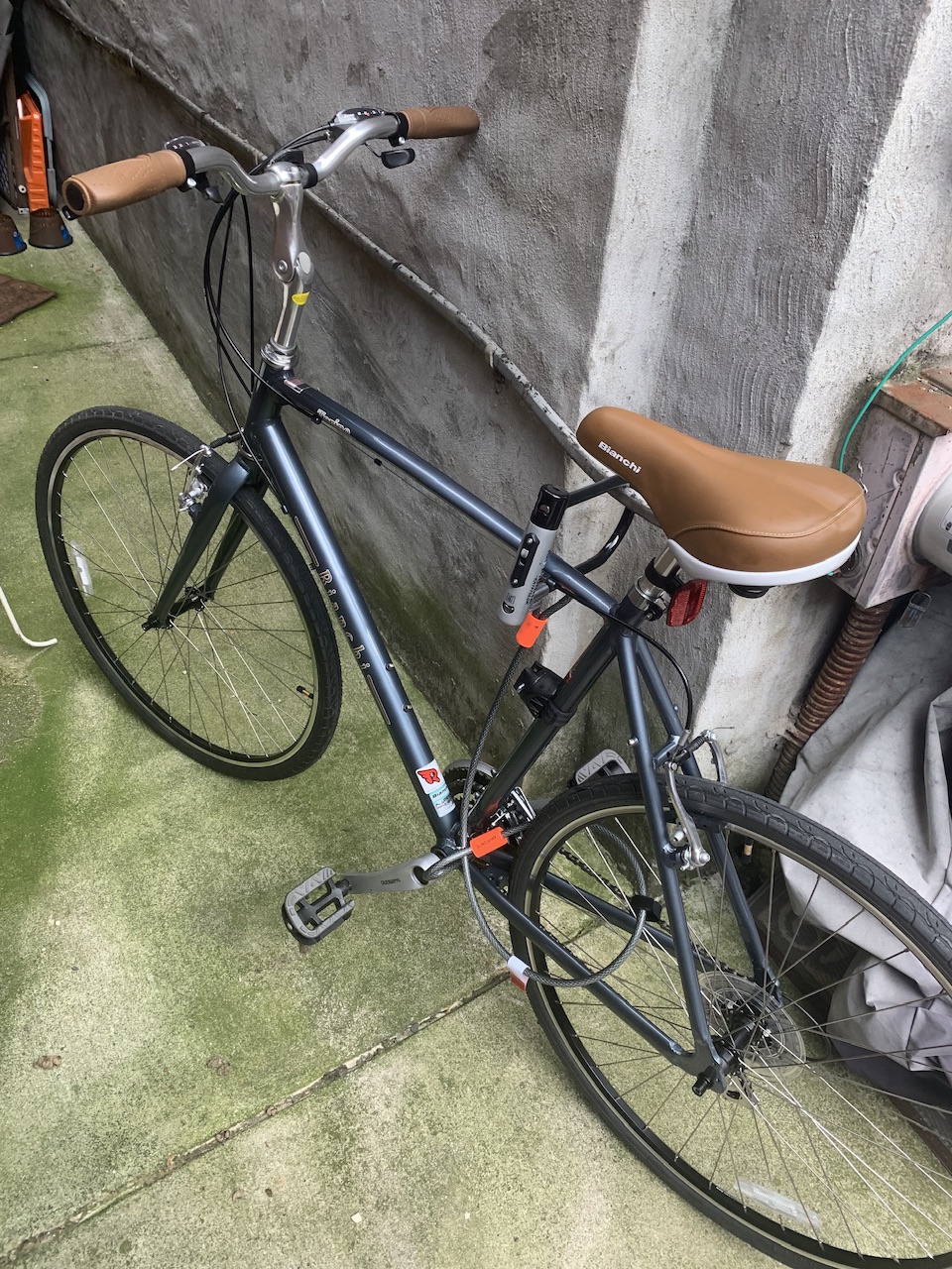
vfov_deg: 67.3
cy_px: 634
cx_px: 476
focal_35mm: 26
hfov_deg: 53.1
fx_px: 953
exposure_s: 1/121
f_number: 1.8
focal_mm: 4.25
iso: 80
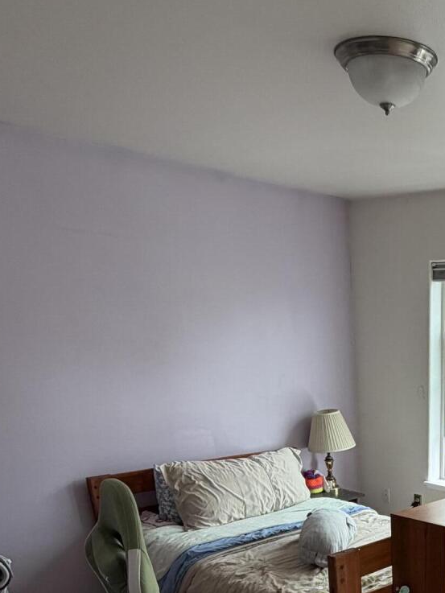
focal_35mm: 38
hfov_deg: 33.8
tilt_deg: -25.2
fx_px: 651
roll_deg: -1.8
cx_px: 464
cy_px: 629
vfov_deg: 40.8
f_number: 2.2
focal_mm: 2.22
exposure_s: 1/121
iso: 100
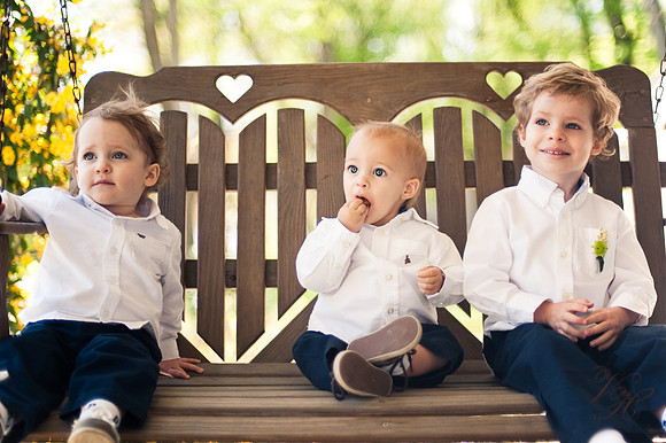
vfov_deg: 27.0
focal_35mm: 50
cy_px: 222
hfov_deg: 39.6
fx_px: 924
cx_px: 333
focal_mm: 50
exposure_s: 1/2000
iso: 200
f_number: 1.4
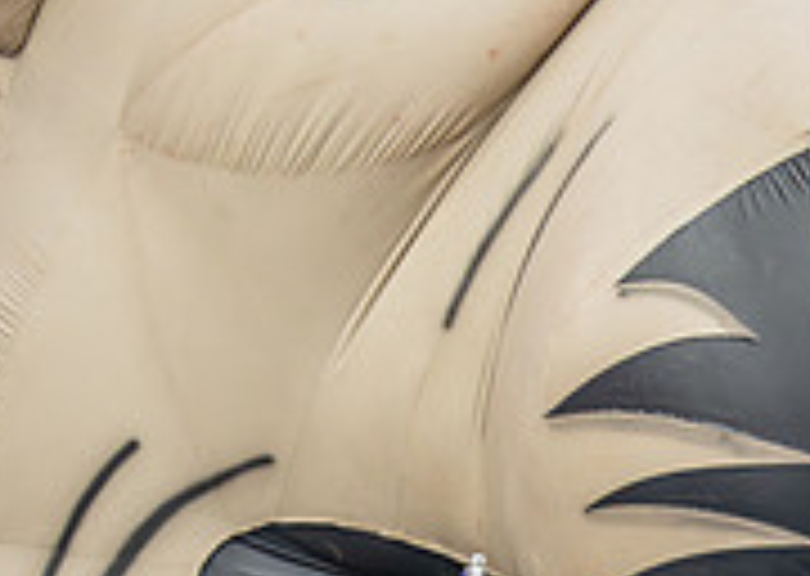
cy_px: 981
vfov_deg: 2.3
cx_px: 1211
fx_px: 14540
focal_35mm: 633
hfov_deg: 3.2
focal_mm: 173
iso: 1600
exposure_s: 1/1250
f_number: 2.8
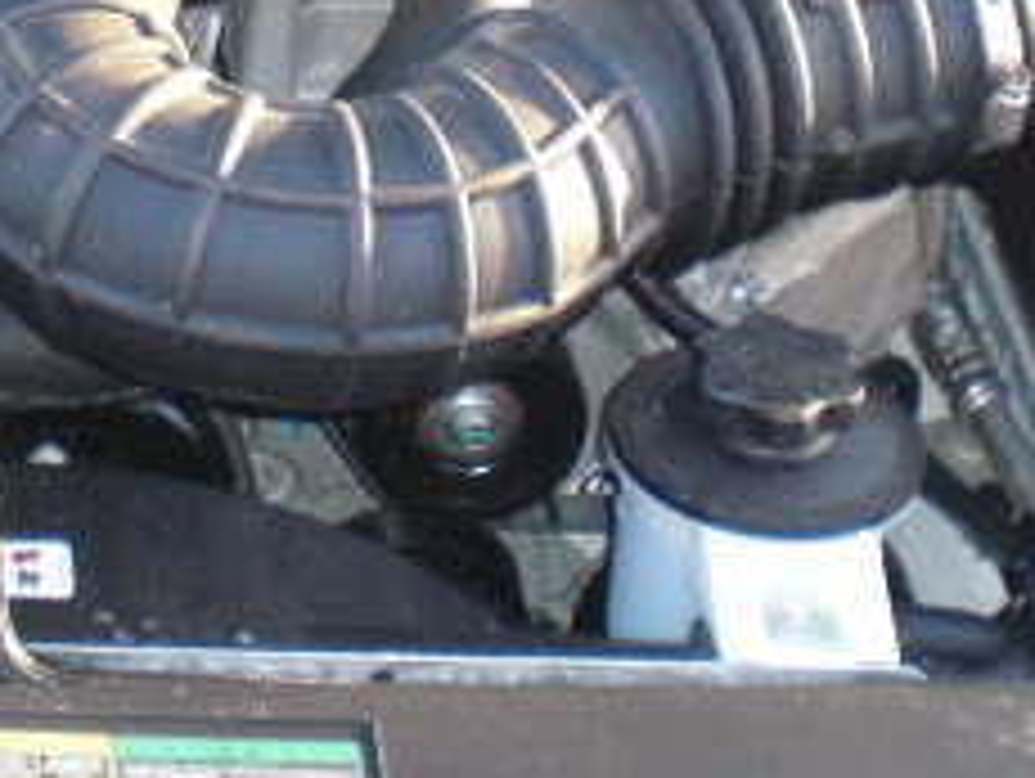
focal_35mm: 132
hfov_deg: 14.7
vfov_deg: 11.2
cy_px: 9
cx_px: -9
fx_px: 3951
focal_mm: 6.3
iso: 200
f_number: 3.1
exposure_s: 1/60
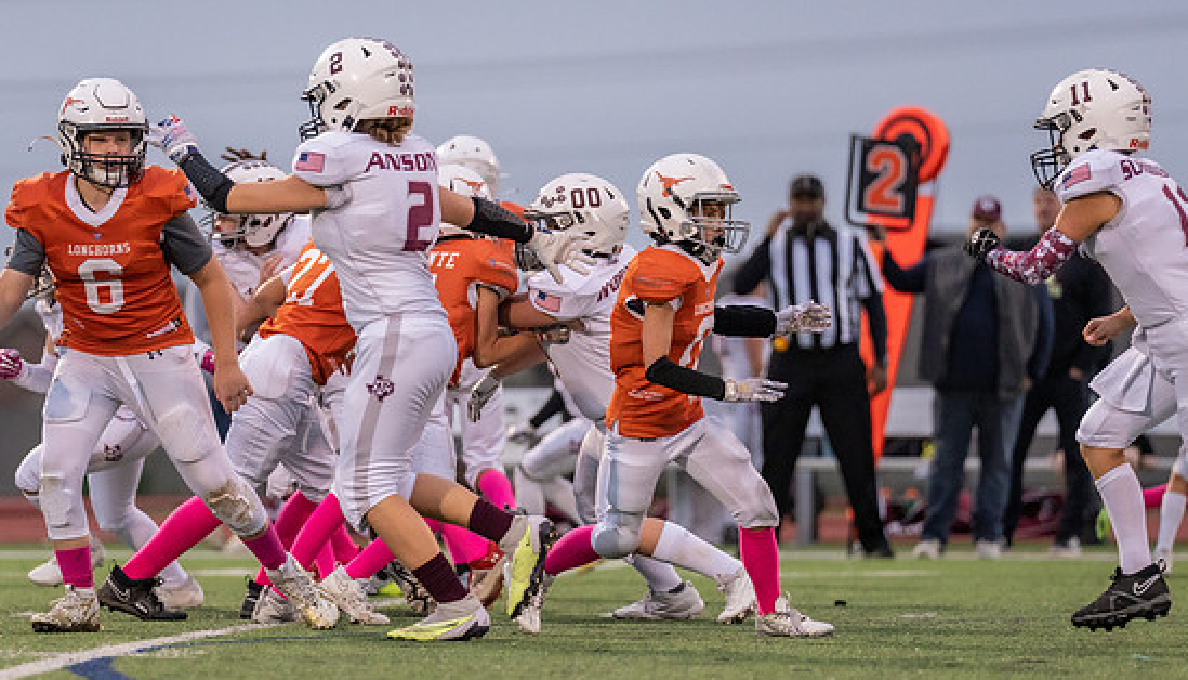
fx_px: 10058
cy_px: 339
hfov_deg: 6.8
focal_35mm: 318
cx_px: 364
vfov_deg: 3.9
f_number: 2.8
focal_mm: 200
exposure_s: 1/1250
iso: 2500
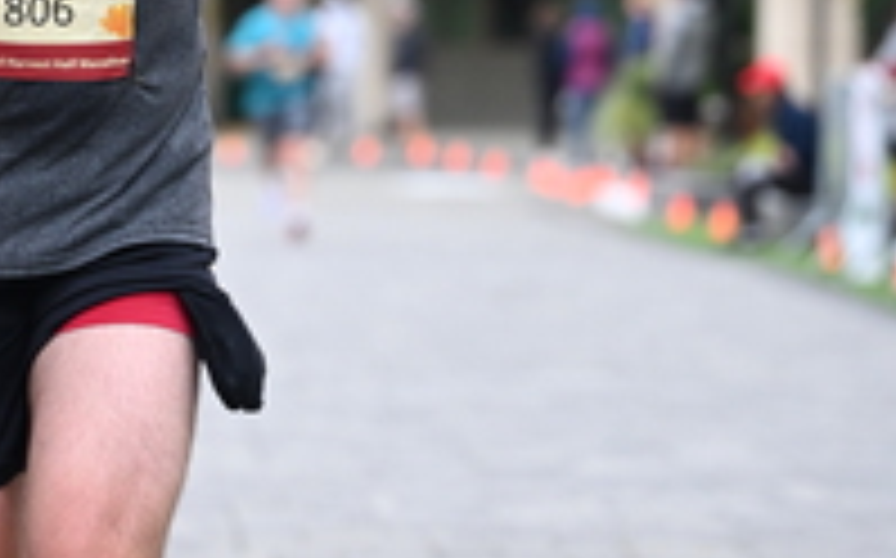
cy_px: -99
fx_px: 6319
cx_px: 115
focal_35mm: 259
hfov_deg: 8.1
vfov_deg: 5.0
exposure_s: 1/1600
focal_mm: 92
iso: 1000
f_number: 2.8
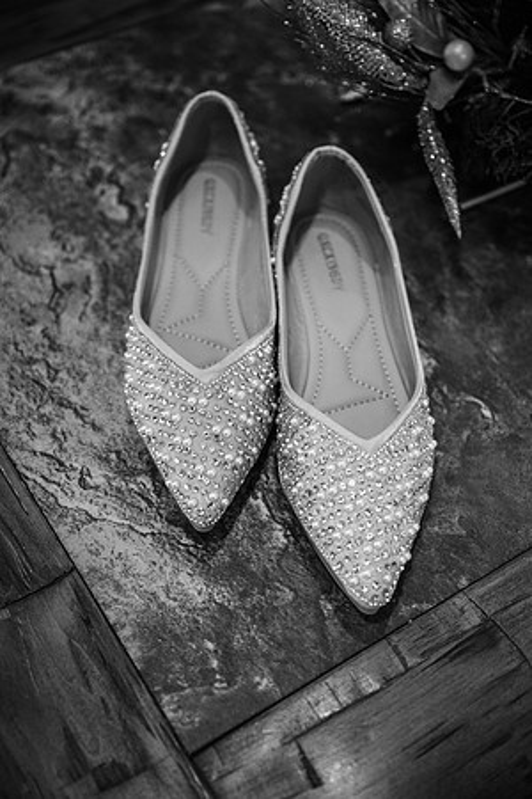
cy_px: 400
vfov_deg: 40.3
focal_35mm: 49
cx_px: 266
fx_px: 1086
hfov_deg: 27.5
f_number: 3.2
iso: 500
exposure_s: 1/200
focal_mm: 49
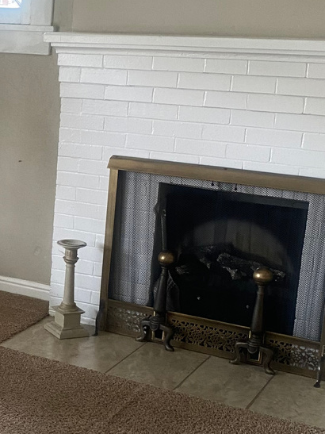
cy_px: 224
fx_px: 914
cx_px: -70
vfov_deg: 26.7
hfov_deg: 19.0
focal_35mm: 73
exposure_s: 1/70
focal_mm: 4.25
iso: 125
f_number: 1.8
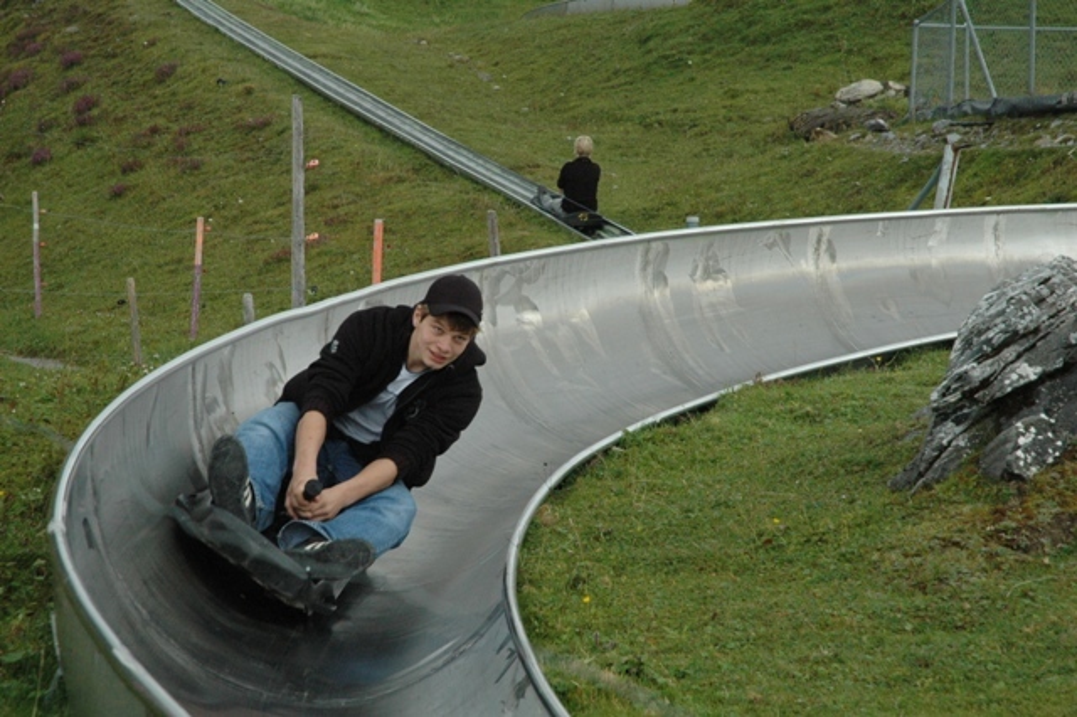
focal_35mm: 105
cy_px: 358
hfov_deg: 19.5
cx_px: 538
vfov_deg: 13.0
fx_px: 3139
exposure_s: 1/400
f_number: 10
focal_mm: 70
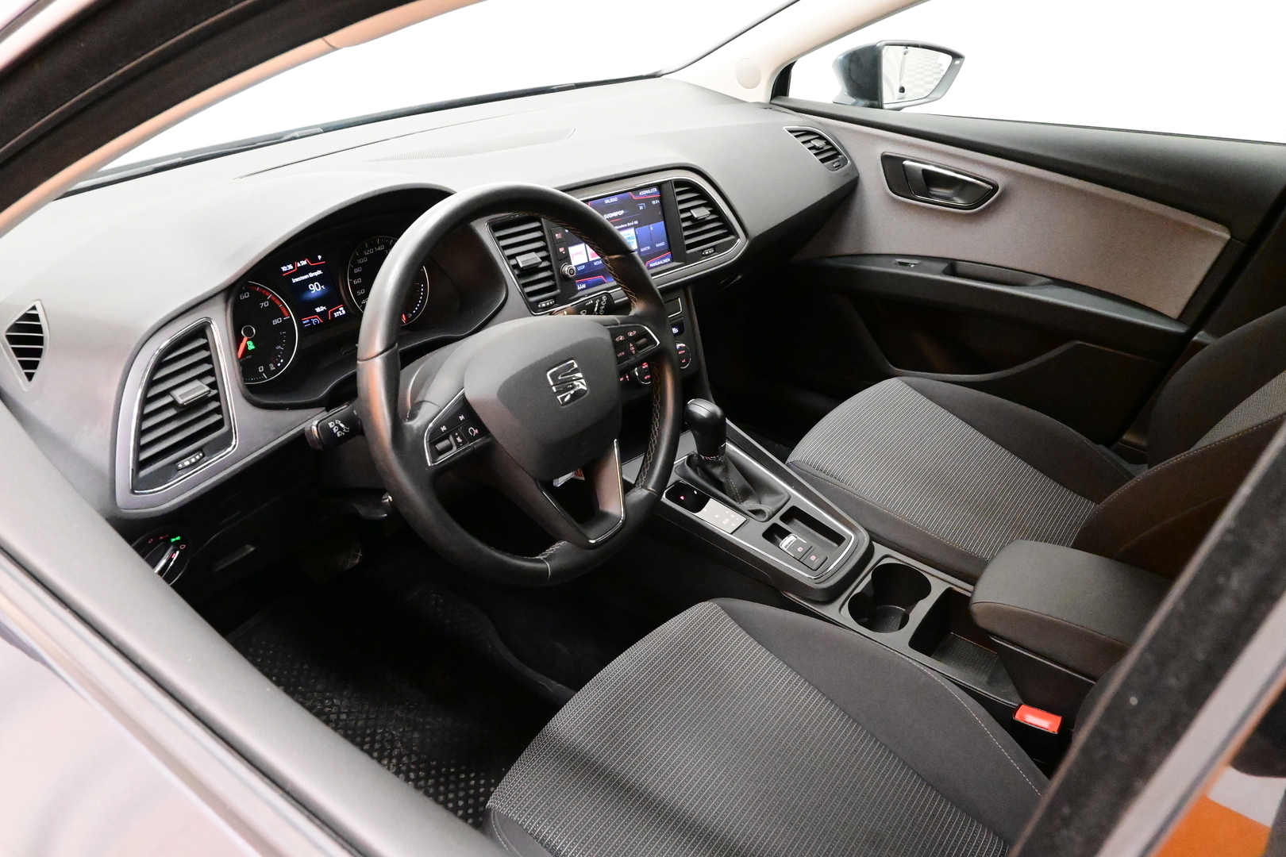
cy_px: 428
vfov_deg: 53.1
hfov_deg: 73.7
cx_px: 643
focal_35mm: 24
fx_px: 857
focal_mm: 16
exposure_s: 1/25
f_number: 8
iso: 12800
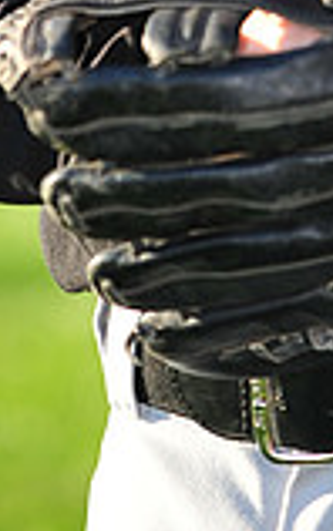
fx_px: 8392
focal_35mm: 579
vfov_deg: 3.6
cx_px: 350
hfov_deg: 2.3
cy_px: -427
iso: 200
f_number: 4.5
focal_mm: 155
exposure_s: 1/500
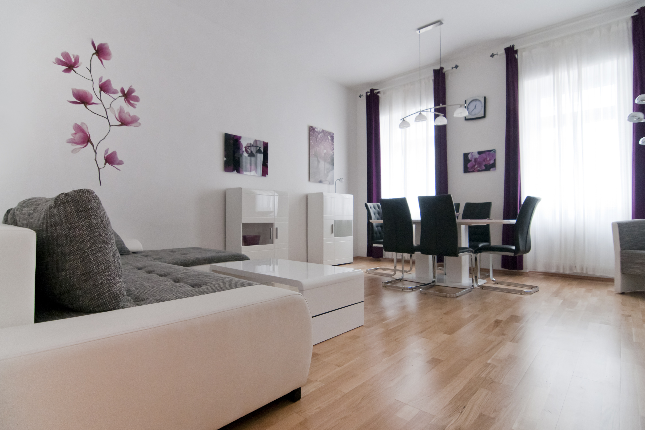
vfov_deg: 68.8
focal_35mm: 18
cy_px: 213
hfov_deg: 91.5
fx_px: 314
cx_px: 329
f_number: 3.2
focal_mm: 11
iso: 1000
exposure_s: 1/30
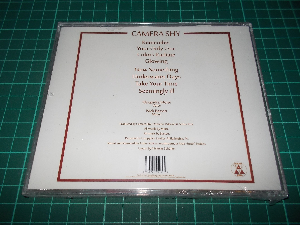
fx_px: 251
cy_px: 112
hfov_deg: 61.7
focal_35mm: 29
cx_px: 150
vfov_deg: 48.2
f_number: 3.3
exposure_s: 1/30
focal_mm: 4.1
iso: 200
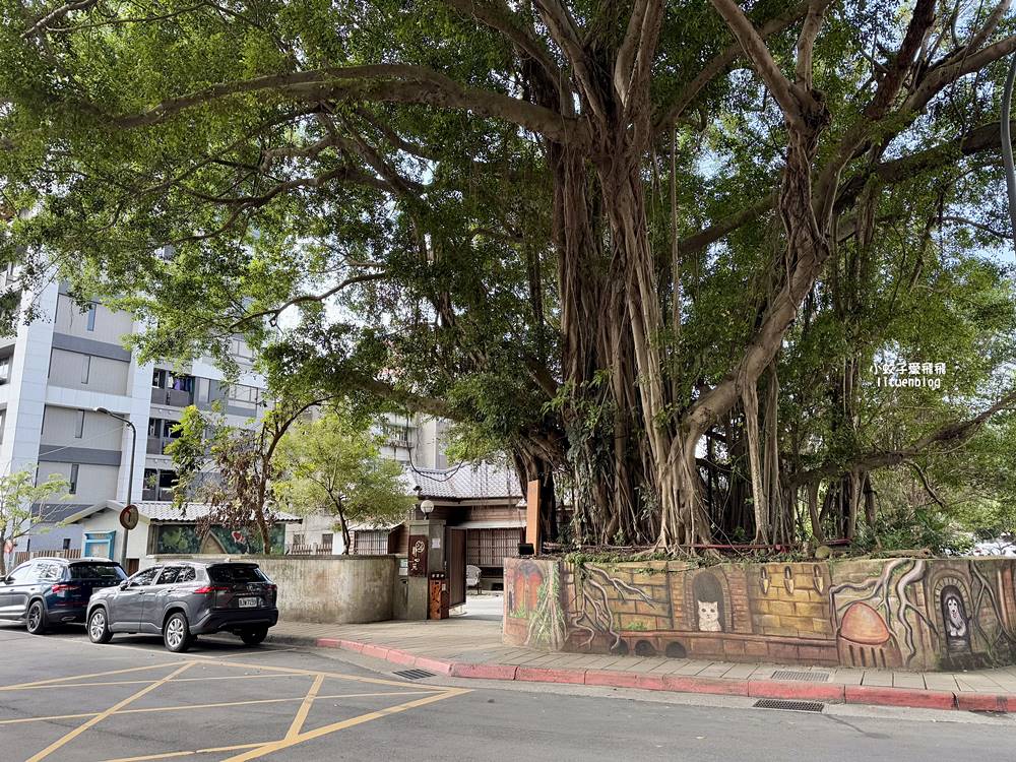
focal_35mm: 24
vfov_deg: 56.8
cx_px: 508
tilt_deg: +12.2
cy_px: 381
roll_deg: +0.6
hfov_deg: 71.6
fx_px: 704
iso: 64
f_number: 1.78
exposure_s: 1/268
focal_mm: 6.76
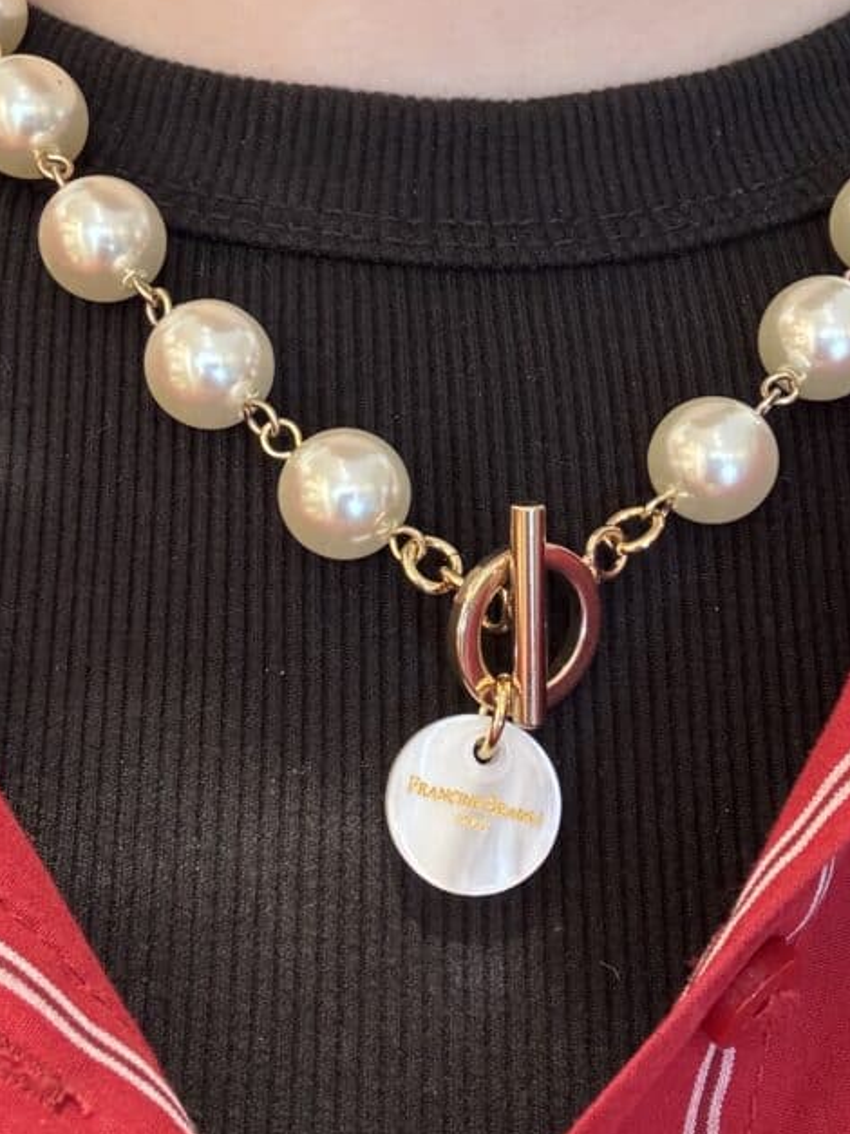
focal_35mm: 49
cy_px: 512
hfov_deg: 29.7
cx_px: 447
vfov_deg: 38.9
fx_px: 1605
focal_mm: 2.69
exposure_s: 1/50
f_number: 1.9
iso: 160
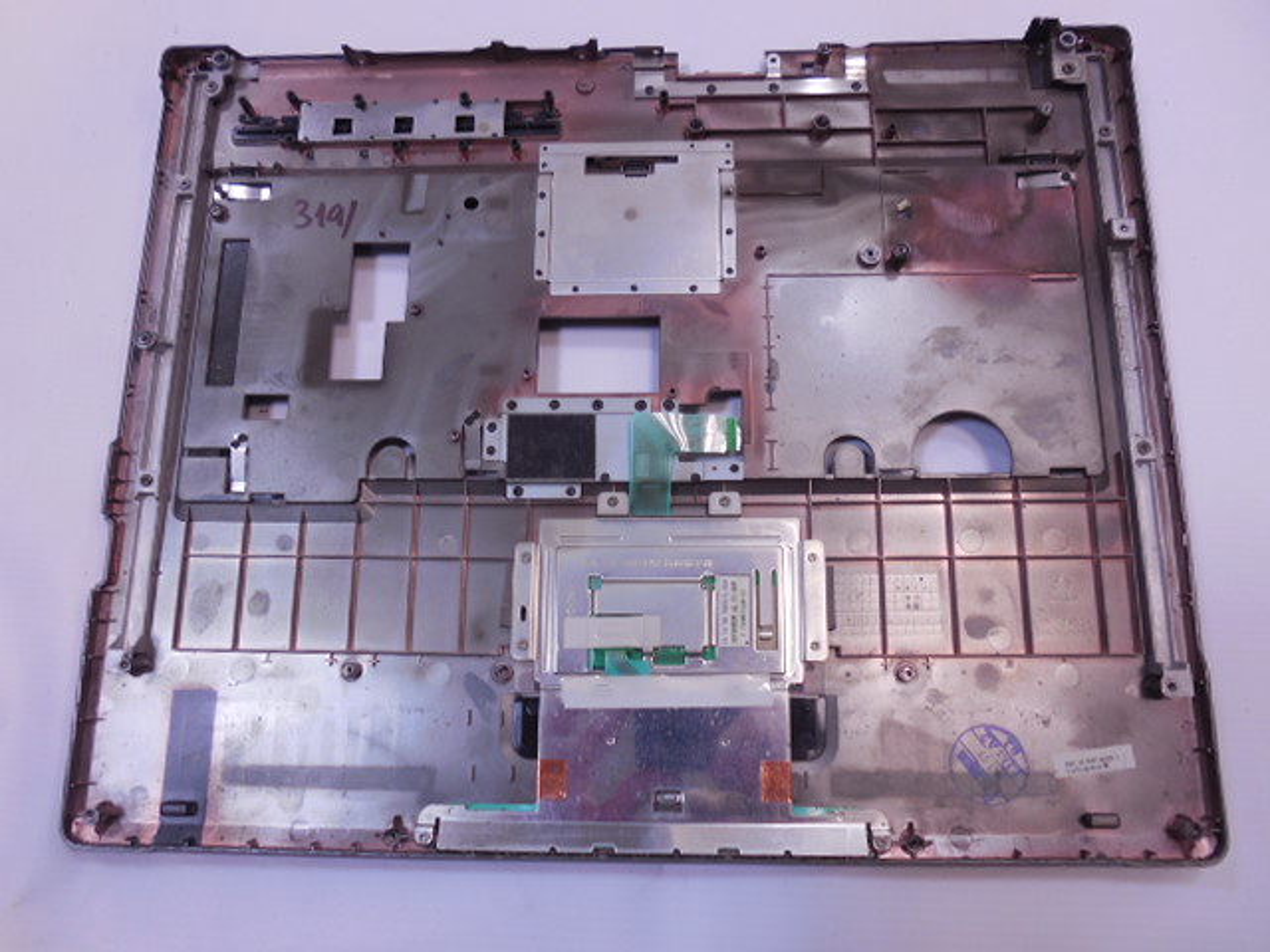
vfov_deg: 53.1
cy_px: 476
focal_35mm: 26
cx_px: 635
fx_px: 954
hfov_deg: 67.3
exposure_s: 1/30
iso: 160
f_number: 3.5
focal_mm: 4.6
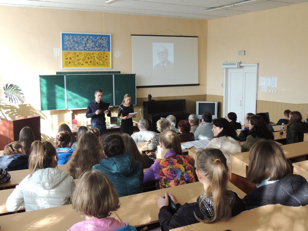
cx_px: 154
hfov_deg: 46.8
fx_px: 356
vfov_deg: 36.0
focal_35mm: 40
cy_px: 116
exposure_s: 1/50
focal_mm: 7.1
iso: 160
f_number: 3.3
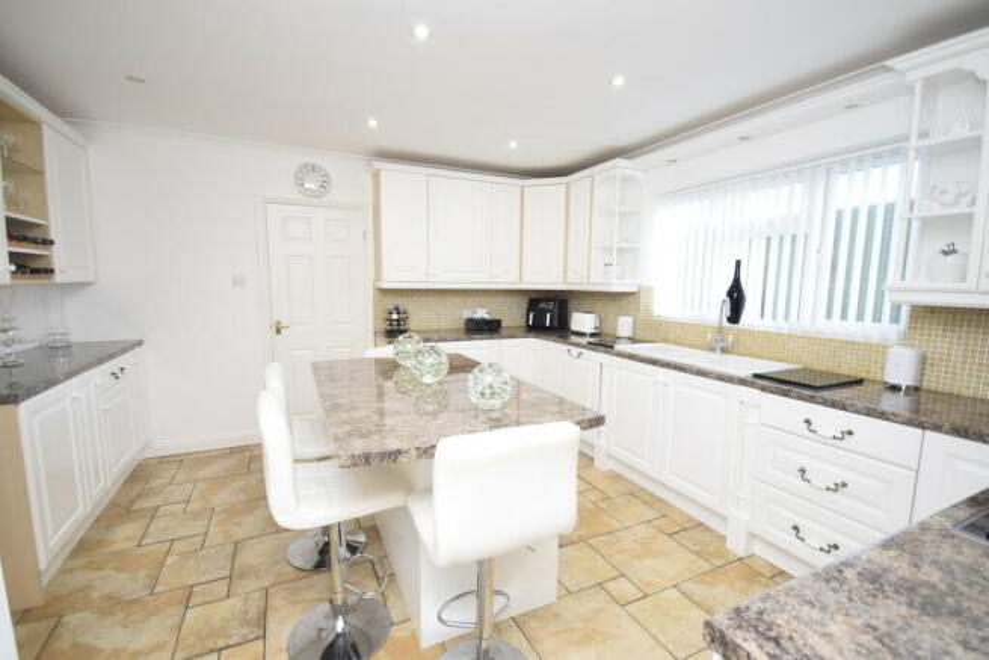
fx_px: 412
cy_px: 330
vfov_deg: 77.4
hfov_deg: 100.4
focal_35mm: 15
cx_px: 494
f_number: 5.6
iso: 800
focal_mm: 10
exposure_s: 1/125
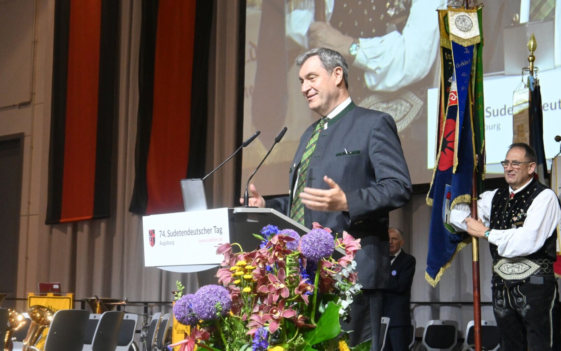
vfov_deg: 16.9
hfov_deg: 26.8
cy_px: 166
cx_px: 279
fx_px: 1177
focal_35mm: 77
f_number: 6.3
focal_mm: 50
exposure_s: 1/100
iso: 3200
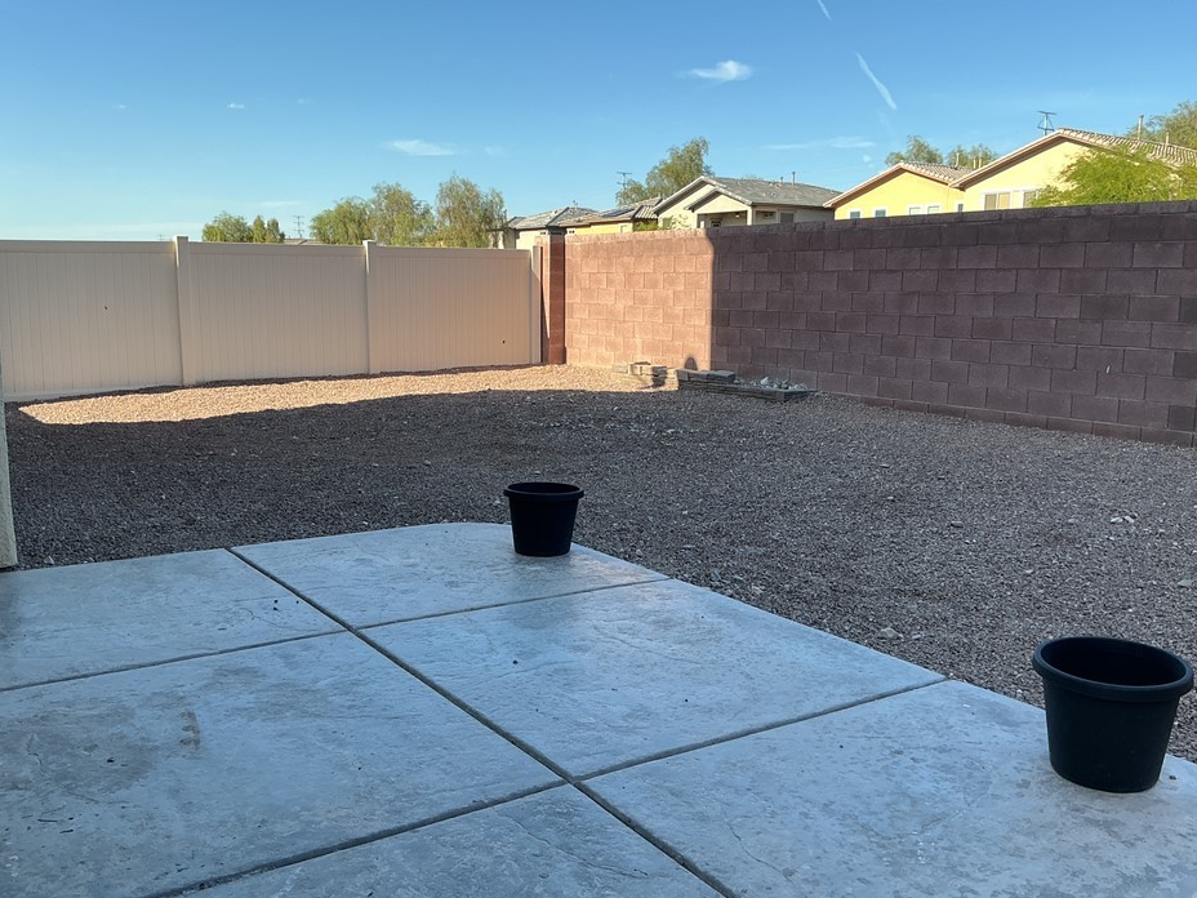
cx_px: 608
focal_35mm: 32
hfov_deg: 56.8
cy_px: 462
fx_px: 1107
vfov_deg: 44.2
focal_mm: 3
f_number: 1.8
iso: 25
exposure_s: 1/300
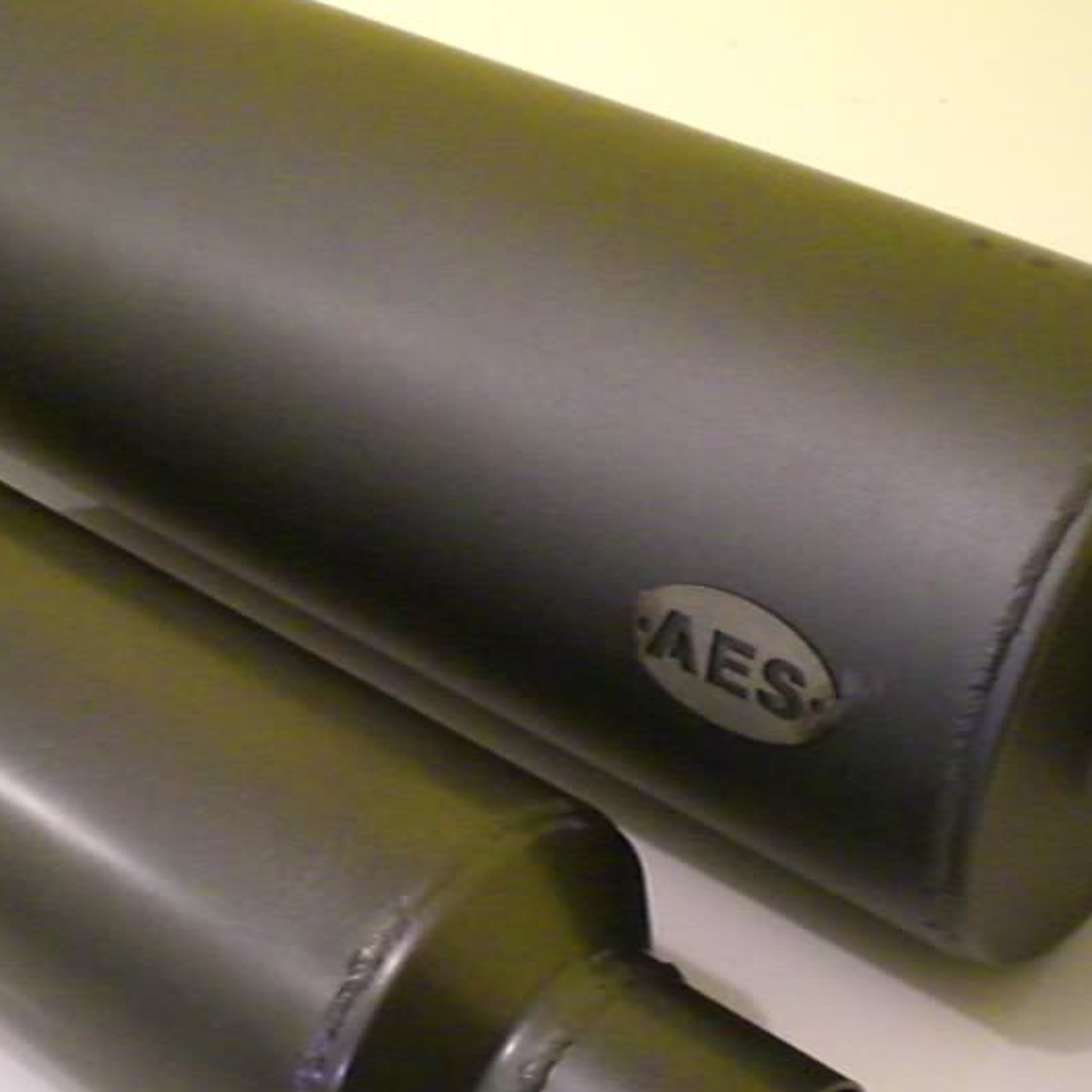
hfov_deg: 26.4
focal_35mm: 65
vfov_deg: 26.4
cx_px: 440
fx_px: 2320
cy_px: 665
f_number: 3.1
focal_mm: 6.3
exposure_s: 1/40
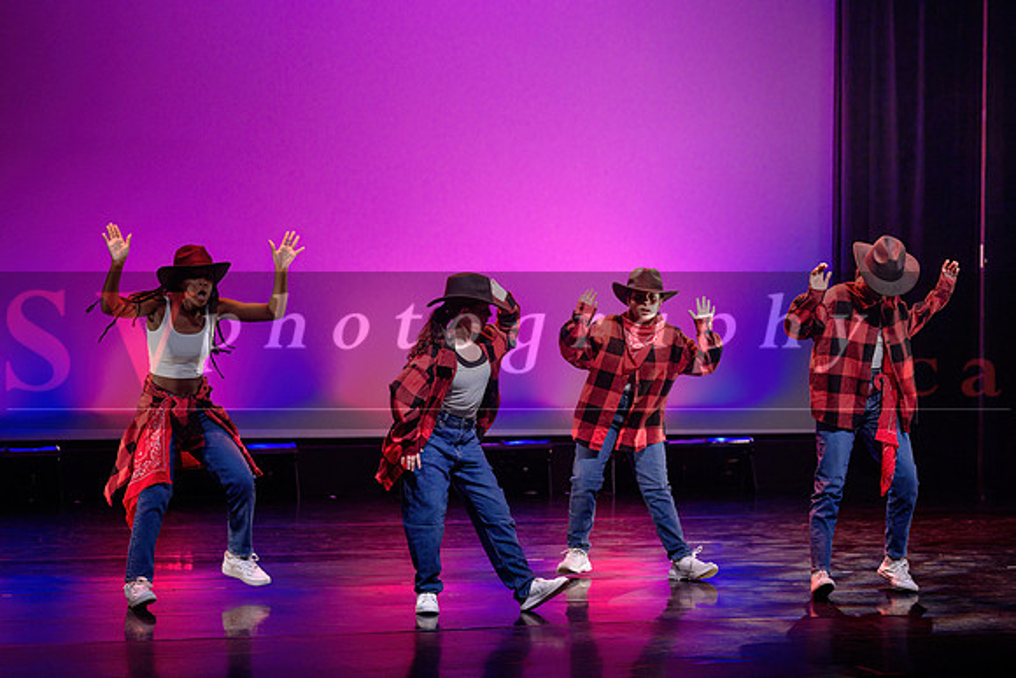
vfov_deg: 12.8
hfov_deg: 19.1
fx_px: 3013
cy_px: 287
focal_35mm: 107
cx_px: 592
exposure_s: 1/250
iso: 1600
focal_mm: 90
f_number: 2.8
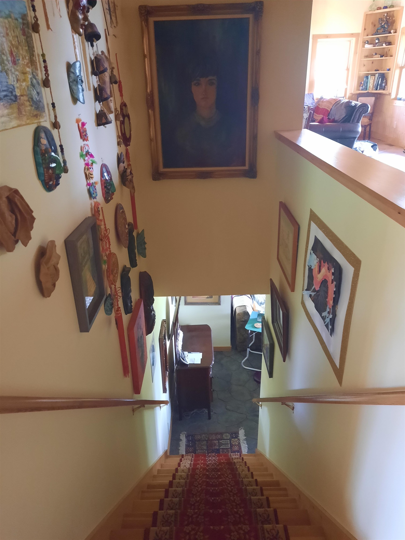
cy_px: 270
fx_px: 390
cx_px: 202
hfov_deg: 54.9
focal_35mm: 25
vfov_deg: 69.4
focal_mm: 4.6
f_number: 2
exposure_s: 1/20
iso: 640
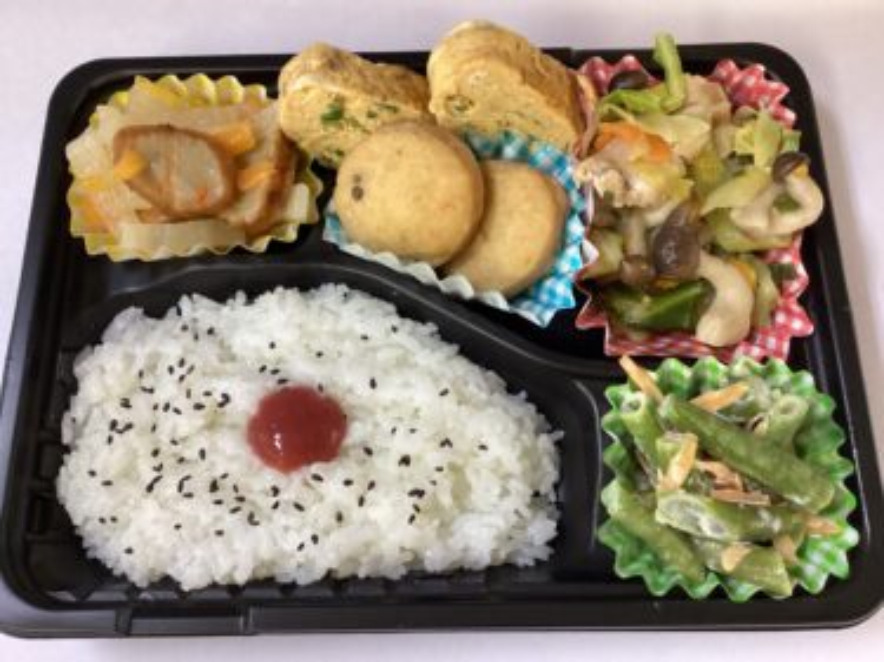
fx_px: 791
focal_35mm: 31
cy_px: 331
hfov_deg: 58.4
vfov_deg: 45.4
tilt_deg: -72.3
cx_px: 442
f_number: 2.4
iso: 200
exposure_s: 1/50
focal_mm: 3.3
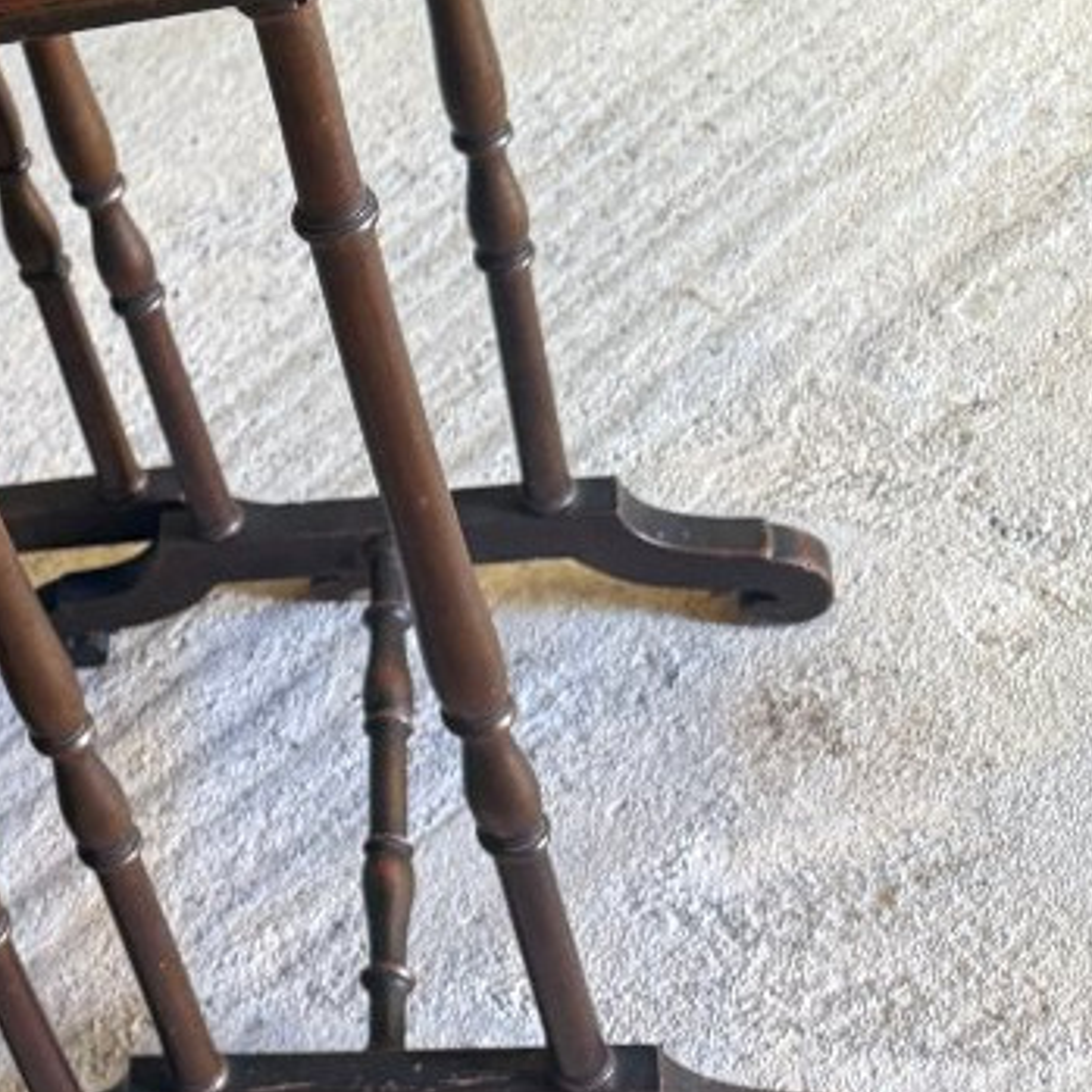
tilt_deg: -36.9
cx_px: -616
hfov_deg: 19.9
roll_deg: +30.9
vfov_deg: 23.6
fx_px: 2605
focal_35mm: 73
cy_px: 416
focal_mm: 6.76
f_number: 1.78
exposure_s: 1/50
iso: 200
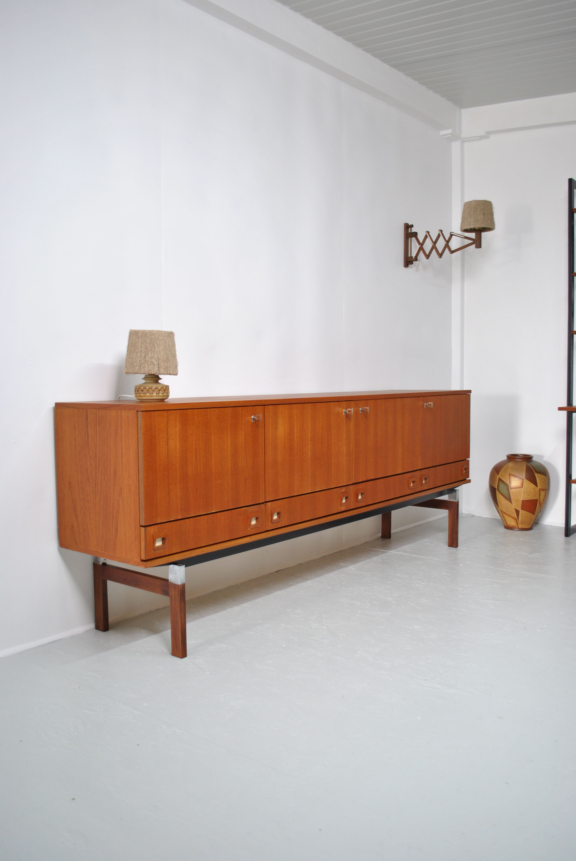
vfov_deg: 61.9
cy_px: 430
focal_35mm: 30
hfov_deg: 43.7
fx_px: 718
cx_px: 288
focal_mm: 20
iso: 360
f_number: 3.8
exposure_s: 1/30
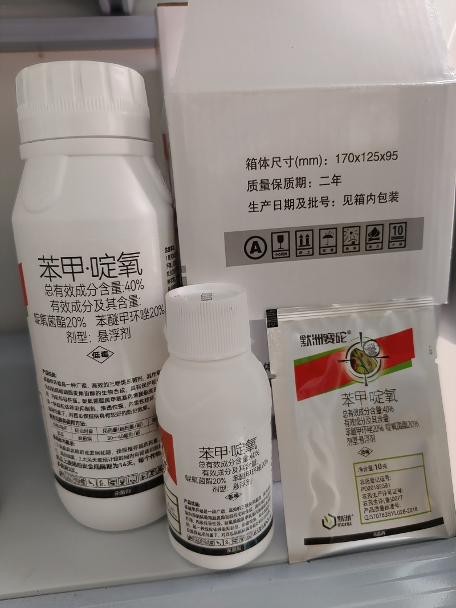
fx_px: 404
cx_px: 228
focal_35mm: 23
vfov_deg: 73.9
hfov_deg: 58.9
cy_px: 304
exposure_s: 1/100
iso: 606
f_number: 1.88
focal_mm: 5.56
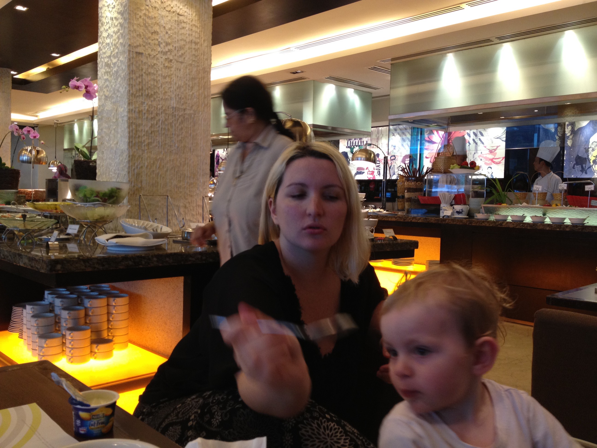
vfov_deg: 40.7
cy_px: 224
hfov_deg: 52.6
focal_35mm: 35
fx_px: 604
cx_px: 298
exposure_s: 1/20
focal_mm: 4.28
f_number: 2.4
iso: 125
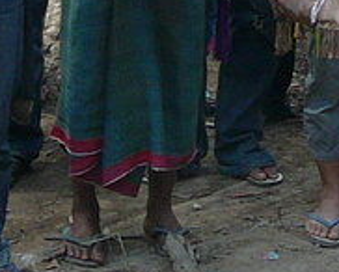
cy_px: -173
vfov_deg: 7.9
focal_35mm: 192
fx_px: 1928
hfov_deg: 10.0
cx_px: 115
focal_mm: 5.2
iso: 100
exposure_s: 1/60
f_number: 2.8
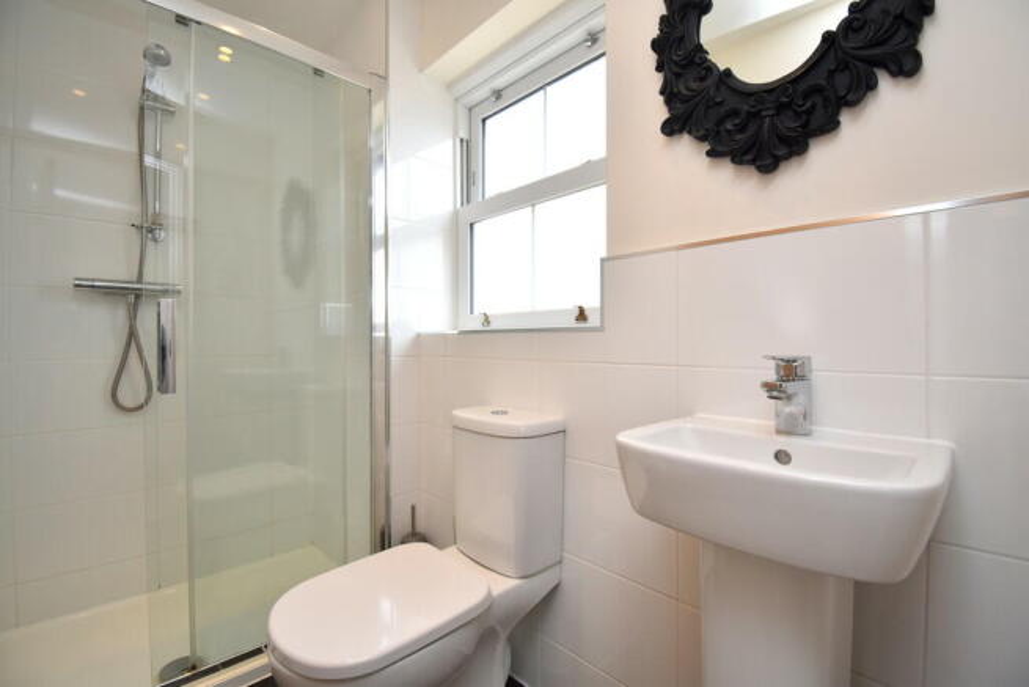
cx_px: 514
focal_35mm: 15
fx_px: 429
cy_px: 344
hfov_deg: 100.4
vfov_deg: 77.4
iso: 360
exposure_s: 1/200
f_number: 5
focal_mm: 10
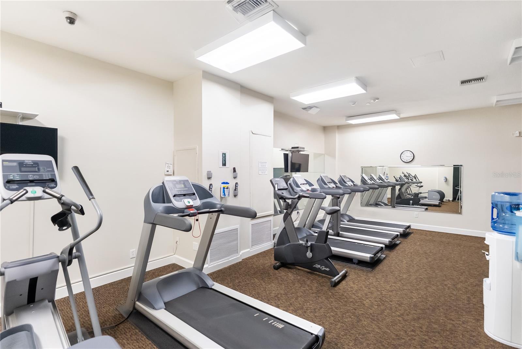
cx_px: 261
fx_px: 232
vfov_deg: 73.8
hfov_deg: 96.7
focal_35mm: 16
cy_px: 174
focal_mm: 16
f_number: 2.8
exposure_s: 1/125
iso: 2500
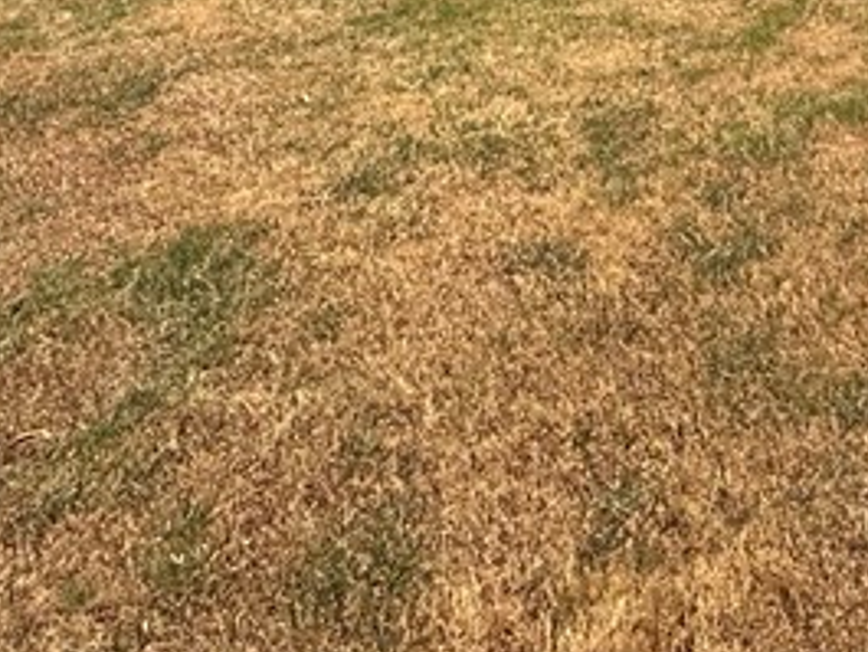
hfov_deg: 30.8
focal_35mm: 54
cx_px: 1006
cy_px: -351
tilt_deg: -6.4
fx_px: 1355
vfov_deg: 22.0
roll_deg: -0.1
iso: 50
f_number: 2.2
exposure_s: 1/1901
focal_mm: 2.22
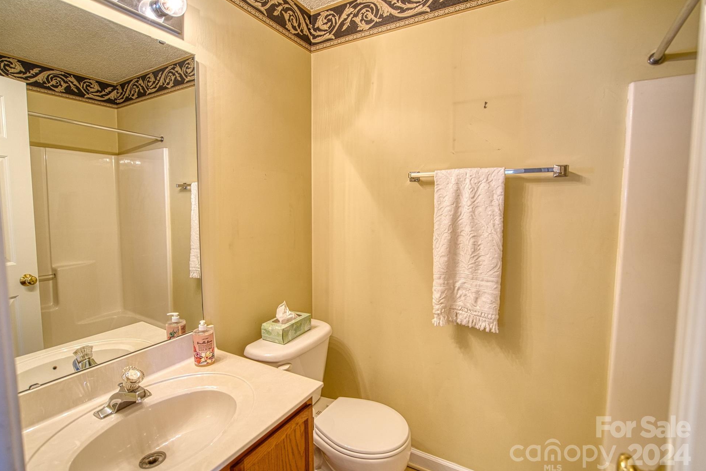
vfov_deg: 70.5
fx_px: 333
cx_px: 342
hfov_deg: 93.2
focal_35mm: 17
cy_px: 235
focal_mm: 16
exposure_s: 1/50
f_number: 5
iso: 100
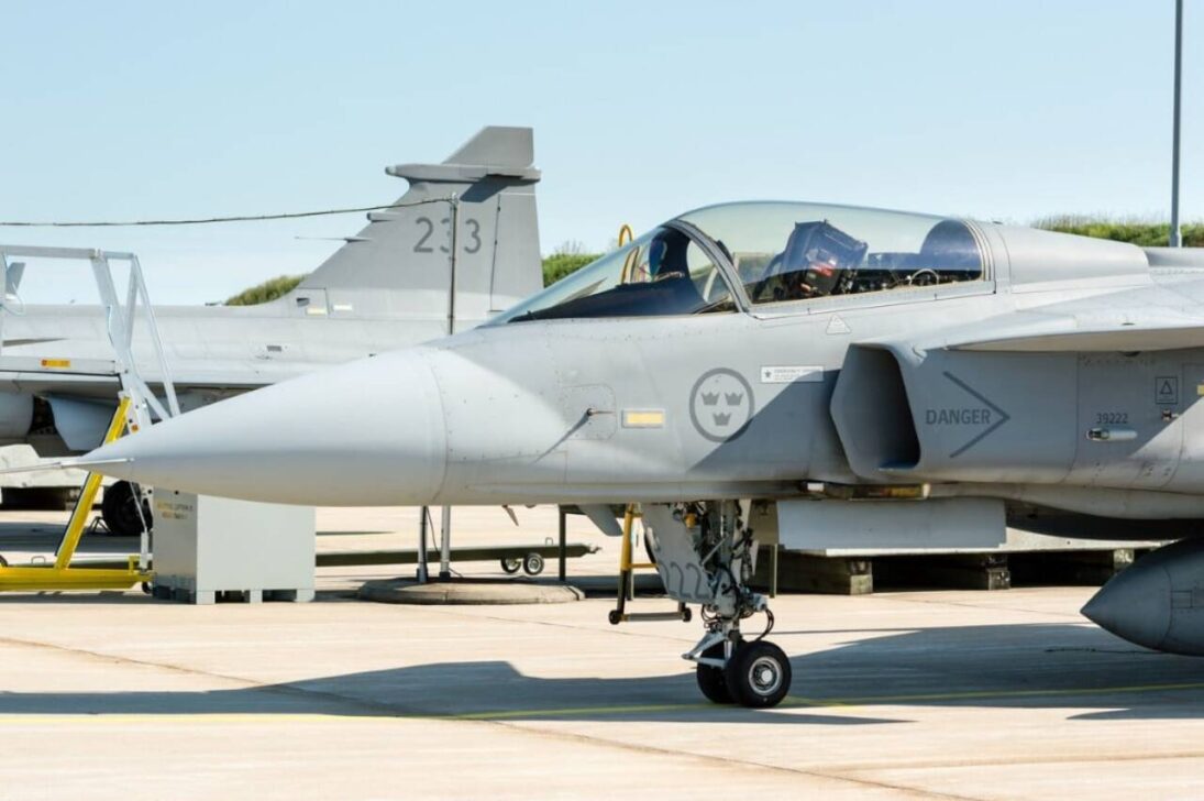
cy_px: 400
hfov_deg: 19.5
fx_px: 3508
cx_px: 602
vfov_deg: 13.0
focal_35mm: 105
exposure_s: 1/400
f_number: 6.3
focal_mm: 70
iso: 100
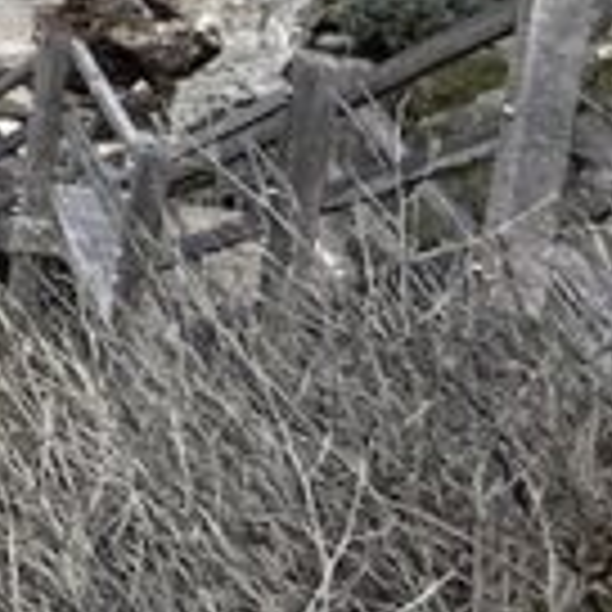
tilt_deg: -10.1
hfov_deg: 9.5
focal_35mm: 93
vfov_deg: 15.9
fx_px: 1860
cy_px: -486
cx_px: -1544
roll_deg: +2.3
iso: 50
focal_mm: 2.22
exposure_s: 1/2092
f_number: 2.2
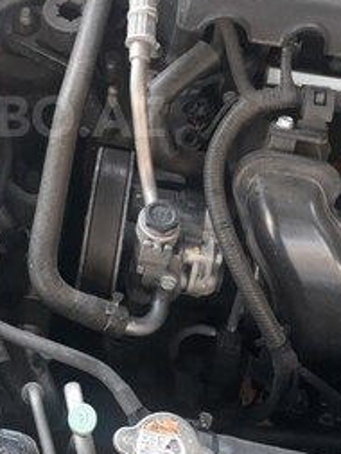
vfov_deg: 35.4
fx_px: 696
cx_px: 27
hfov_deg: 26.5
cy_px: 117
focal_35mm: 53
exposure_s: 1/50
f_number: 1.7
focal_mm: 3.71
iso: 50
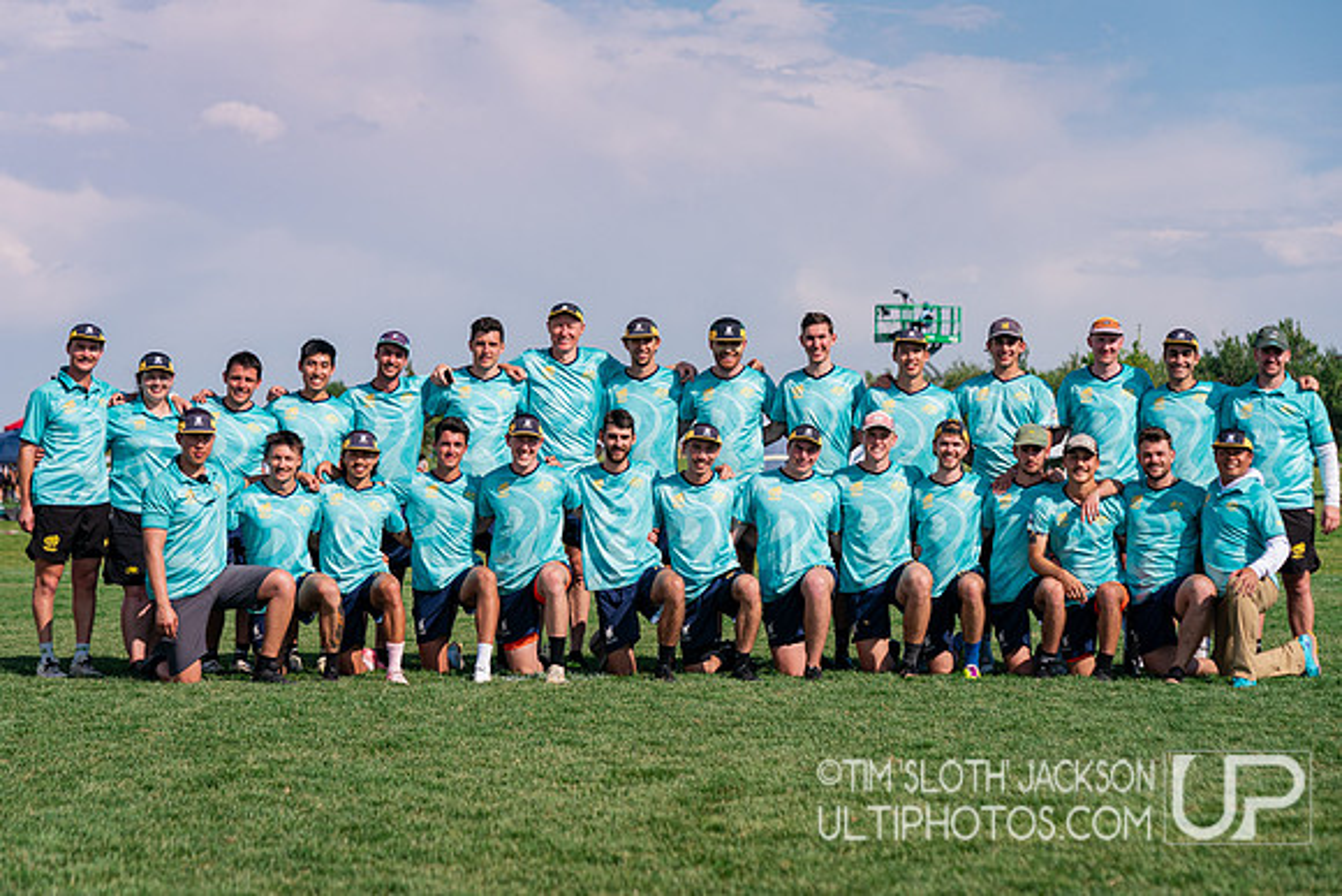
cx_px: 650
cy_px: 458
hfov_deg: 24.4
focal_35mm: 83
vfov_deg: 16.4
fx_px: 3098
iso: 500
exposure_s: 1/6400
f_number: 4
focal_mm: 80
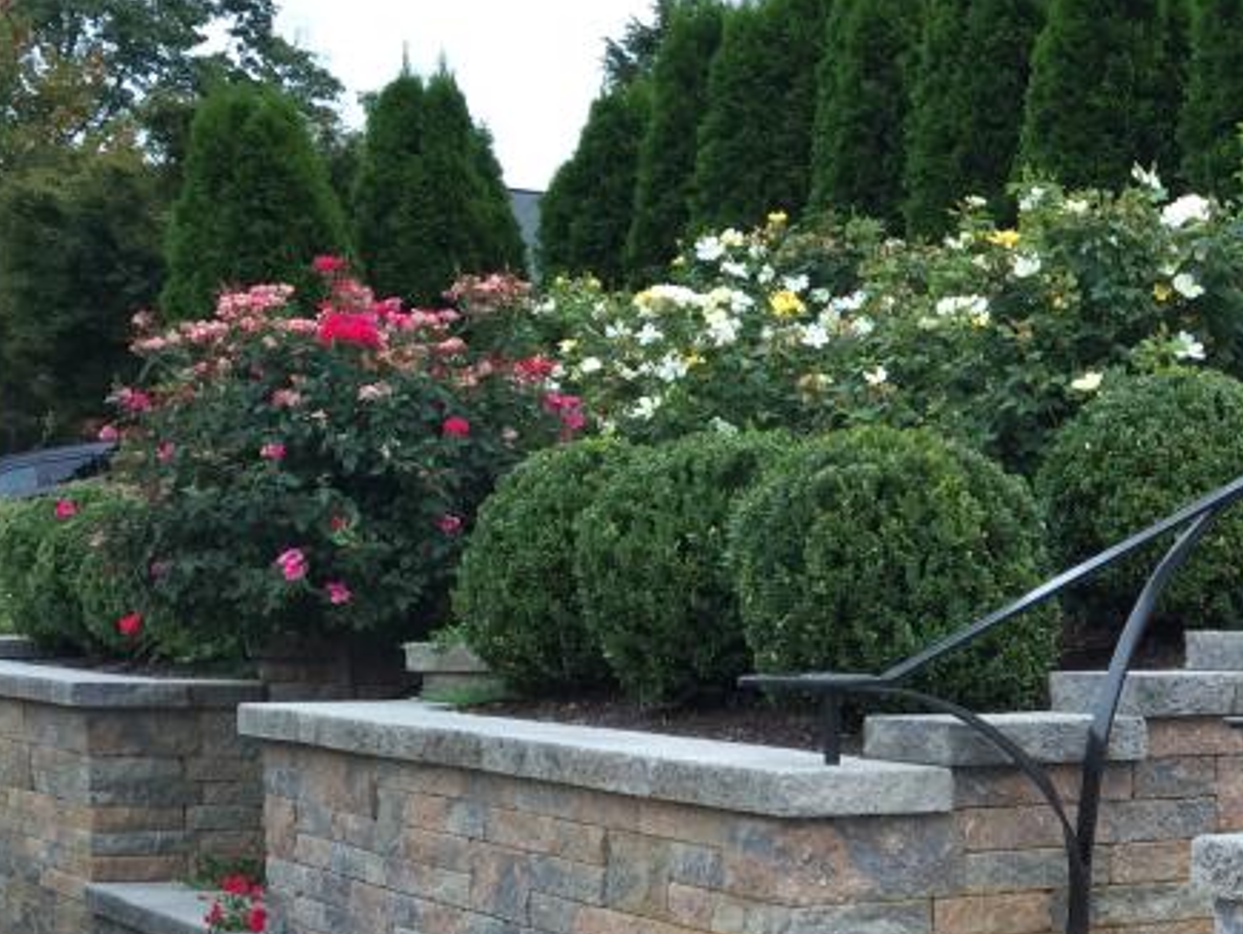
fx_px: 2552
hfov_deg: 25.0
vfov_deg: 20.3
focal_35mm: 71
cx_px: 1443
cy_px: 840
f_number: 2.2
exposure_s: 1/120
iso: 40
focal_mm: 4.15
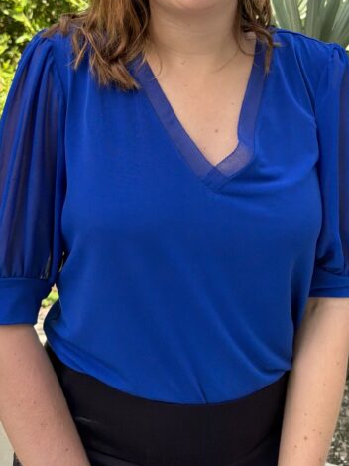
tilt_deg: -6.3
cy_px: 54
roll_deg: -0.3
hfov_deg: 33.5
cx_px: 201
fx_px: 578
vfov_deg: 40.8
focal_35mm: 43
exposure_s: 1/4167
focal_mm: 6.76
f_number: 1.78
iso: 400
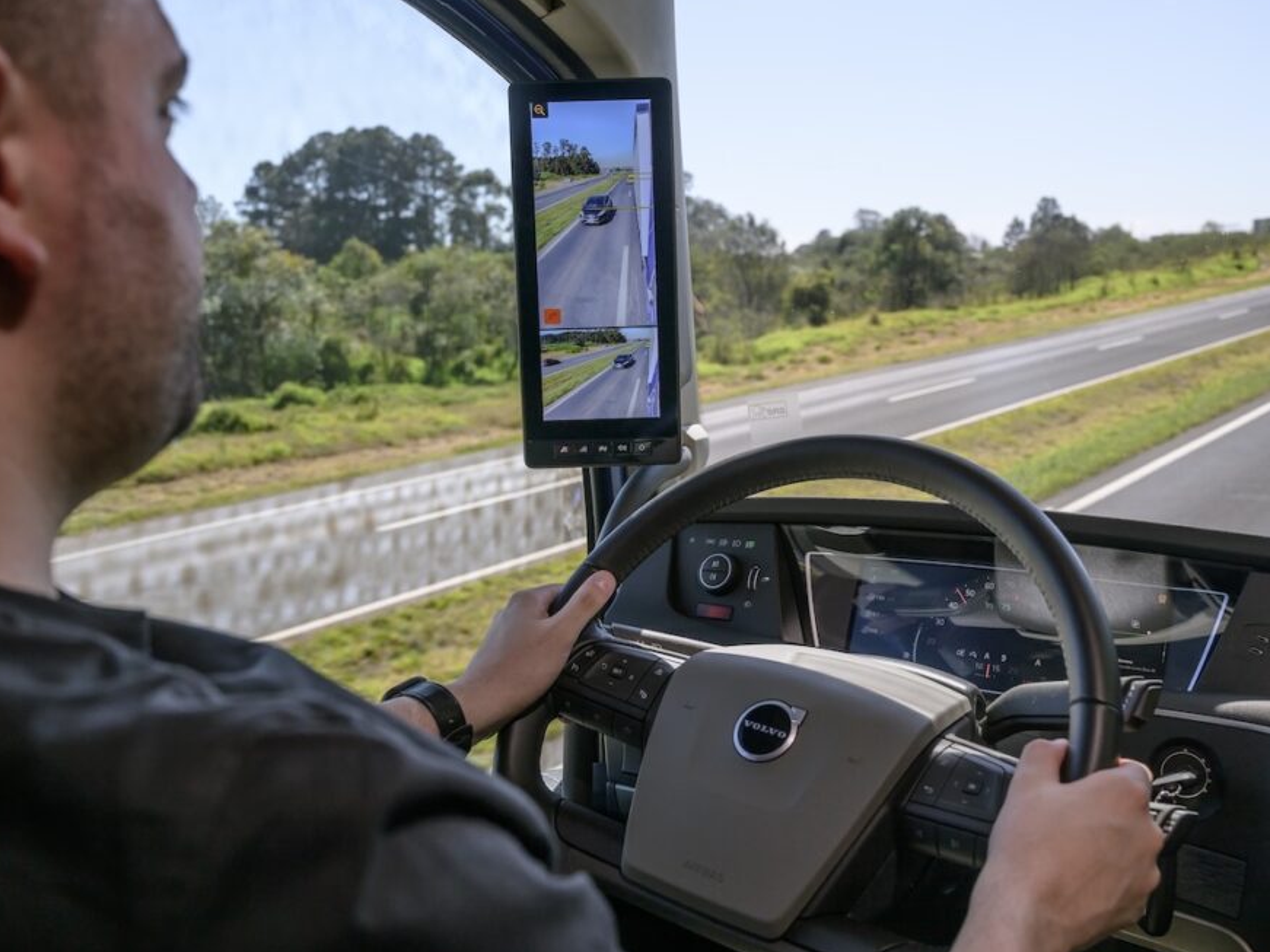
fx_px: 1431
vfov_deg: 36.8
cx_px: 663
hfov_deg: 47.9
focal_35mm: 39
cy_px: 461
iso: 200
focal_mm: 34.5
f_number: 6.3
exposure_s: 1/160
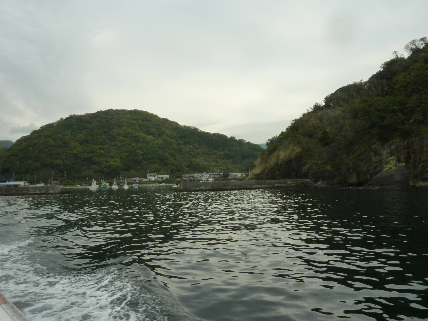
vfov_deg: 54.9
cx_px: 214
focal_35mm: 25
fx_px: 309
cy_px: 160
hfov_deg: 69.4
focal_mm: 4.1
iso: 160
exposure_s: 1/250
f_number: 4
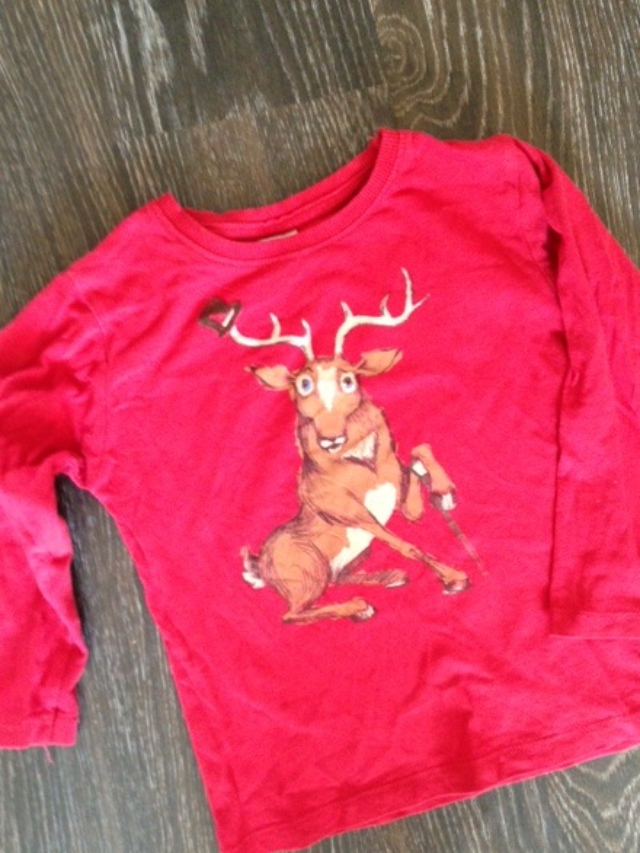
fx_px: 888
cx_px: 326
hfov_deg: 39.6
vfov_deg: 51.4
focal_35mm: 36
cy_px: 442
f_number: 2.4
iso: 320
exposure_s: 1/20
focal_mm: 4.13
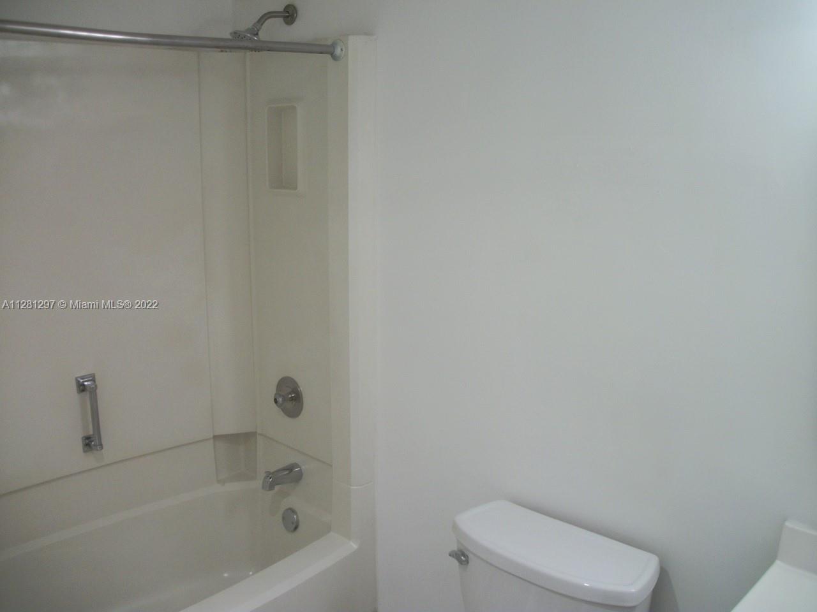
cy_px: 306
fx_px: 755
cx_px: 408
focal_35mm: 32
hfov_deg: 56.8
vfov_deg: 44.2
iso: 84
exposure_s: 1/30
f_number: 2.9
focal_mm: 5.7
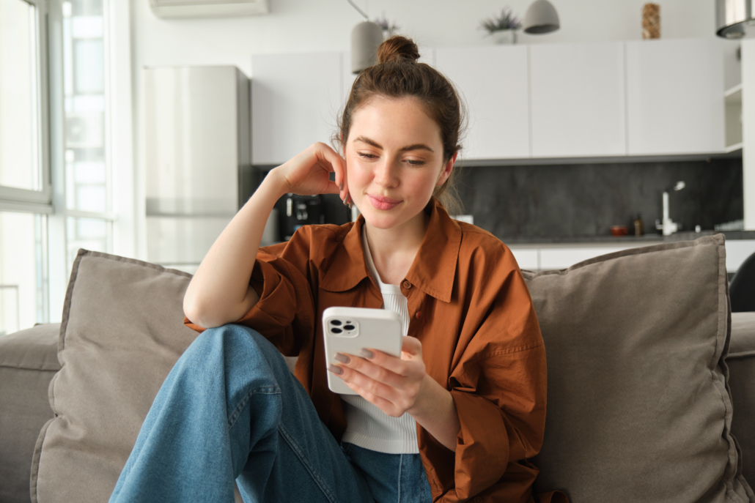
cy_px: 252
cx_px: 378
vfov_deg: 38.9
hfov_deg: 55.8
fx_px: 713
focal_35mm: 34
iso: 500
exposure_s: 1/125
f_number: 2.8
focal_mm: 22.7
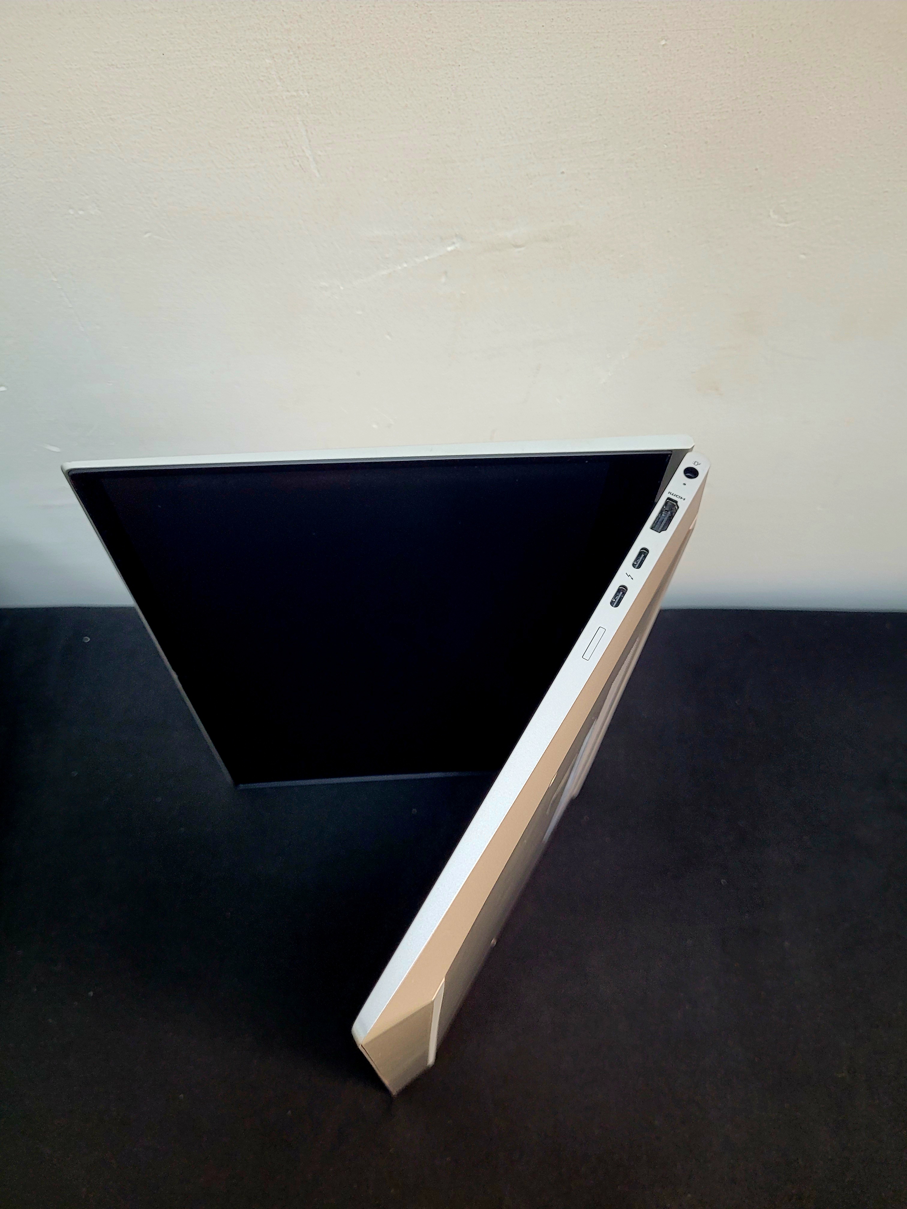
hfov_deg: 53.1
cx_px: 454
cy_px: 604
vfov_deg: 67.3
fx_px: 908
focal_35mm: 26
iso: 160
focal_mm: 5.4
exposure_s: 1/100
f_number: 1.8
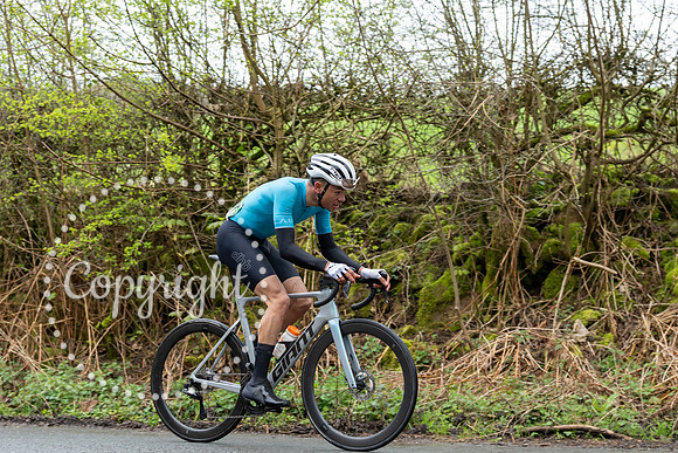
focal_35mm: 70
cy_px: 226
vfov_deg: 19.5
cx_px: 339
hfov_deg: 28.8
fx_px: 1319
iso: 1600
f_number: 3.5
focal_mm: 70
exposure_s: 1/1000
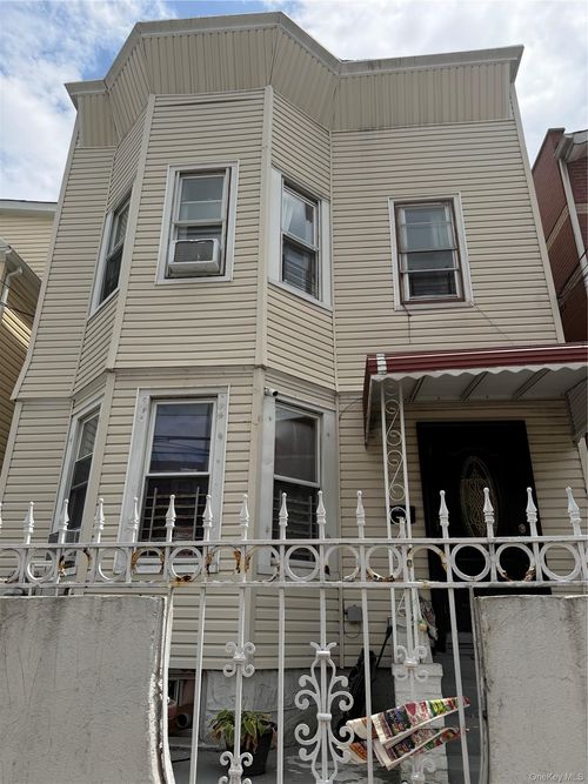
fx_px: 544
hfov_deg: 56.8
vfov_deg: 71.6
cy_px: 392
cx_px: 294
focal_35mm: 24
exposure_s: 1/8130
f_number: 1.78
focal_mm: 6.76
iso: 100
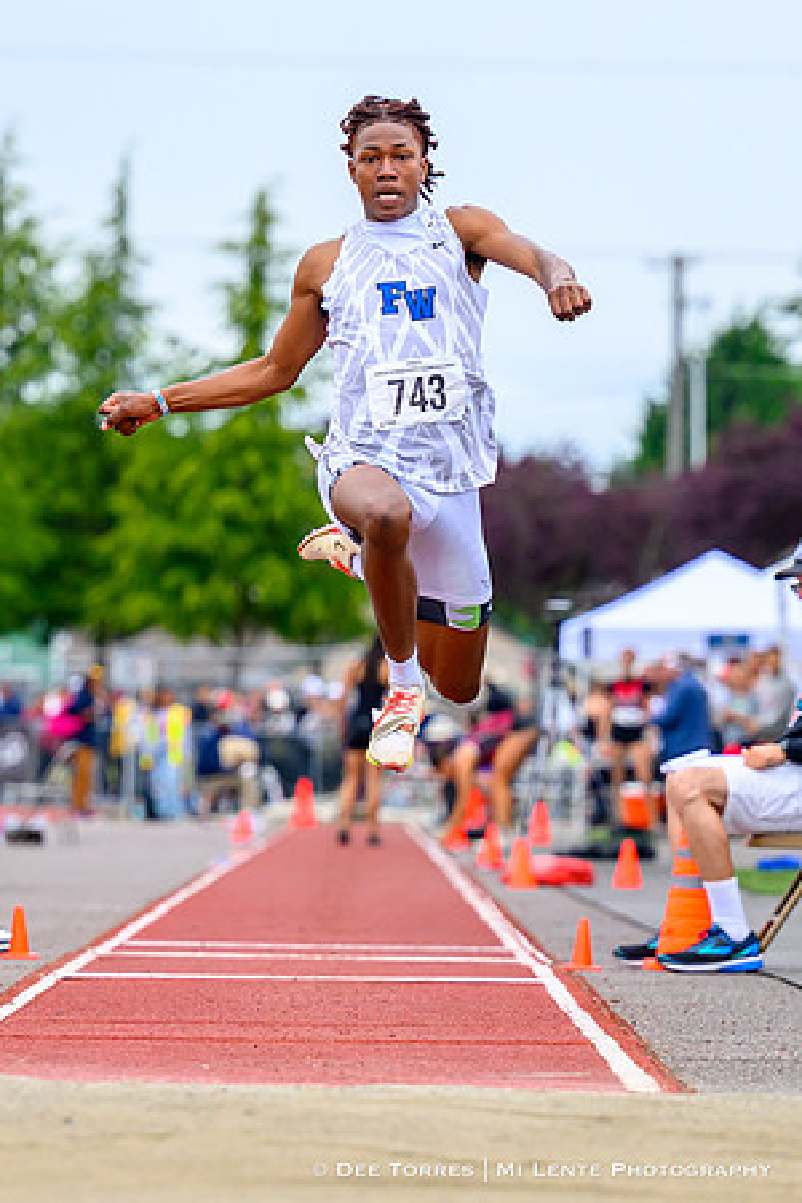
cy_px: 681
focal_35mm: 268
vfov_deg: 7.7
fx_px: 8965
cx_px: 318
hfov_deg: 5.1
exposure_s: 1/2500
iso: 640
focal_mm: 130
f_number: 3.2
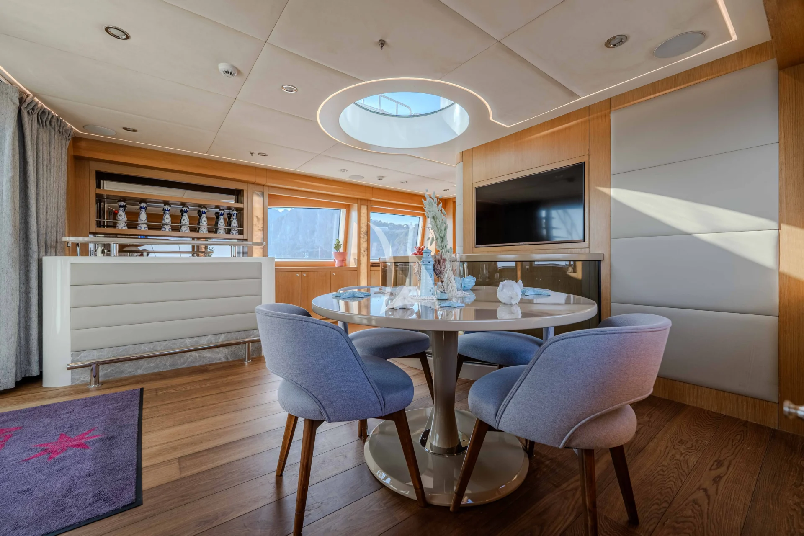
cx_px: 402
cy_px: 268
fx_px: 313
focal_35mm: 14
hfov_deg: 104.3
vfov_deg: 81.2
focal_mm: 14
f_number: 4.5
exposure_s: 1/2000
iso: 400
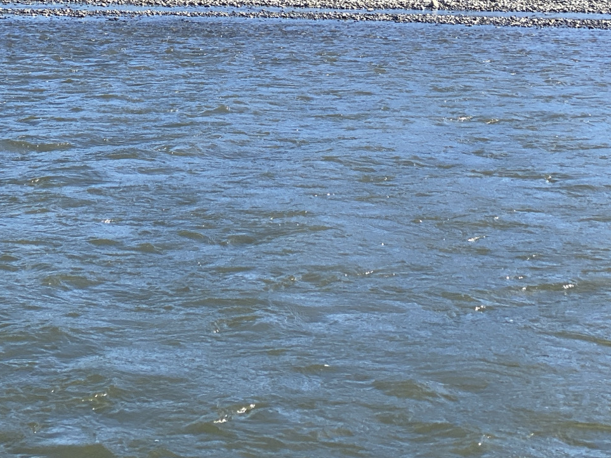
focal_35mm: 108
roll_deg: -0.6
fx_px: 1906
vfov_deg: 13.6
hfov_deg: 18.2
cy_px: 68
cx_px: 216
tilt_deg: -4.0
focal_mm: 6
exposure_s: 1/716
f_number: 2
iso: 20
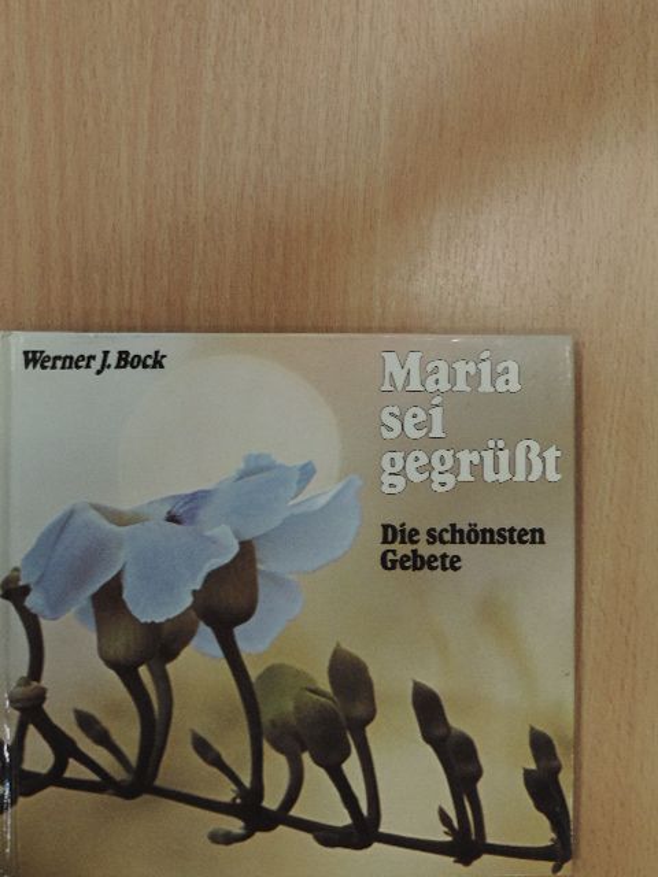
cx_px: 329
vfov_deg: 38.2
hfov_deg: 29.1
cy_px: 438
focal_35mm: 50
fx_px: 1267
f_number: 5.1
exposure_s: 1/15
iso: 400
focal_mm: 8.9
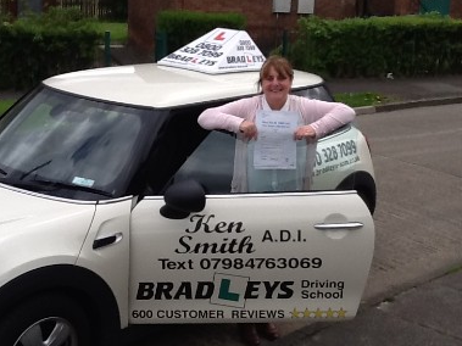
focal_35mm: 58
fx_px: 774
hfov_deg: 33.2
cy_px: 155
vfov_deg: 25.2
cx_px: 240
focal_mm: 2.03
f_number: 2.4
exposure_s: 1/835
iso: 40
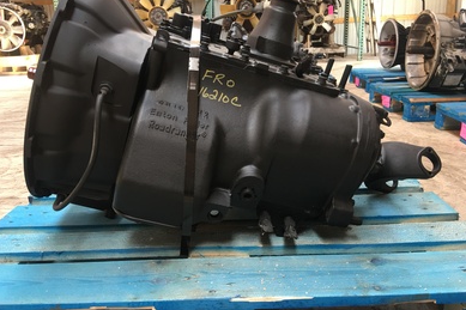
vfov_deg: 42.3
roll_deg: +2.0
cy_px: 146
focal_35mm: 31
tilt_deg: -16.0
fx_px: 401
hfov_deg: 60.3
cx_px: 232
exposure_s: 1/15
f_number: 2.2
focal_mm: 4.15
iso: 25
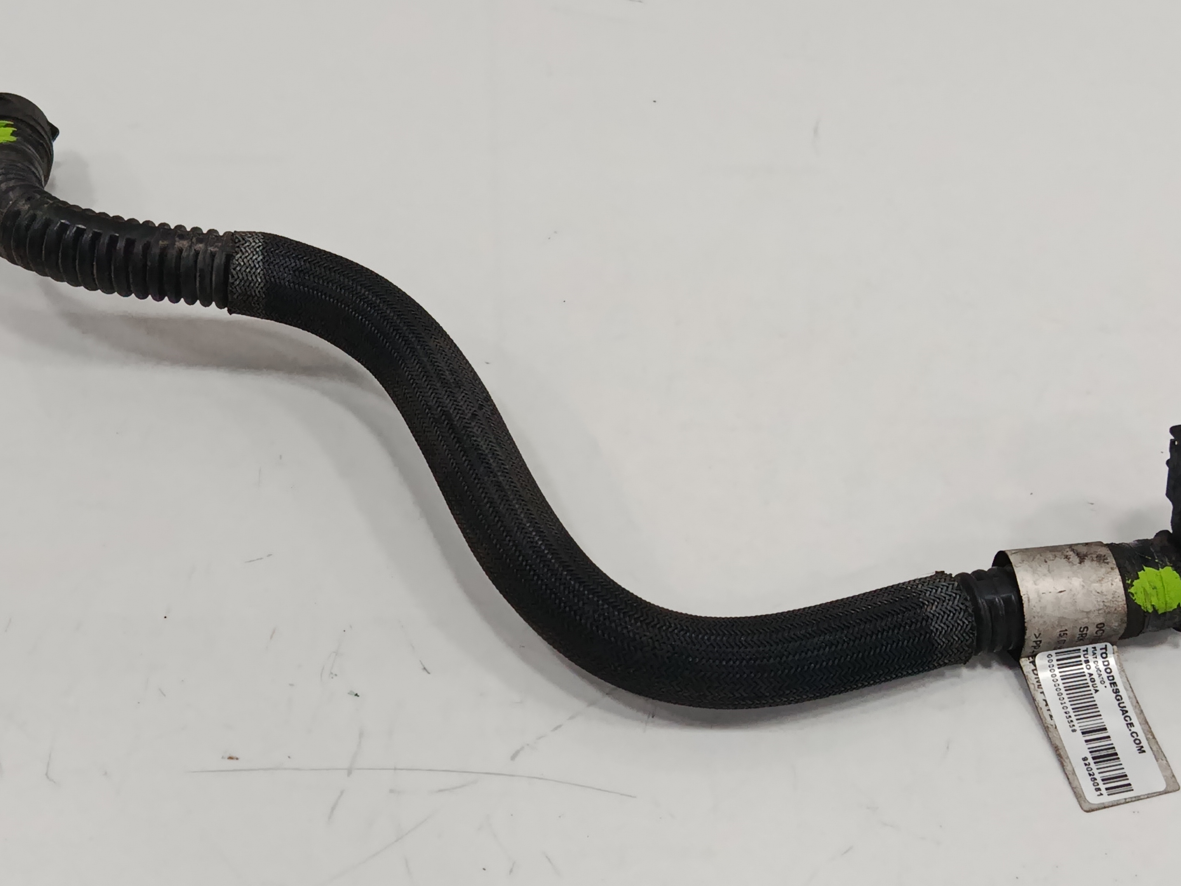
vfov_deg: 29.1
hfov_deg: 38.2
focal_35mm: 50
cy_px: 498
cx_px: 605
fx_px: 1706
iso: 802
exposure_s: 1/100
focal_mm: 5.24
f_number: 1.7
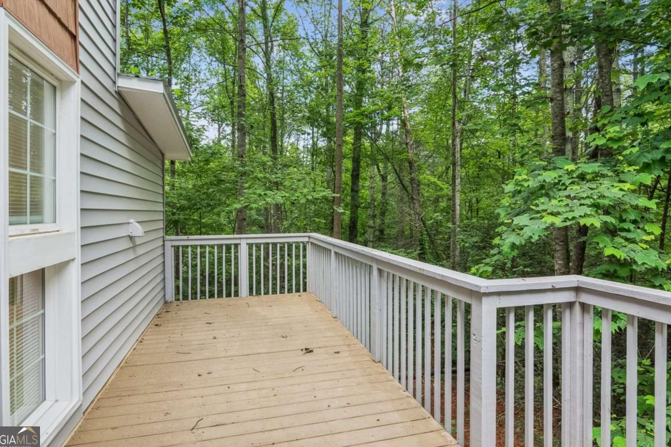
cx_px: 322
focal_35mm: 21
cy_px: 215
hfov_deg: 82.5
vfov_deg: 60.6
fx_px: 383
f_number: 8
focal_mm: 13
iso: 400
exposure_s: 1/100
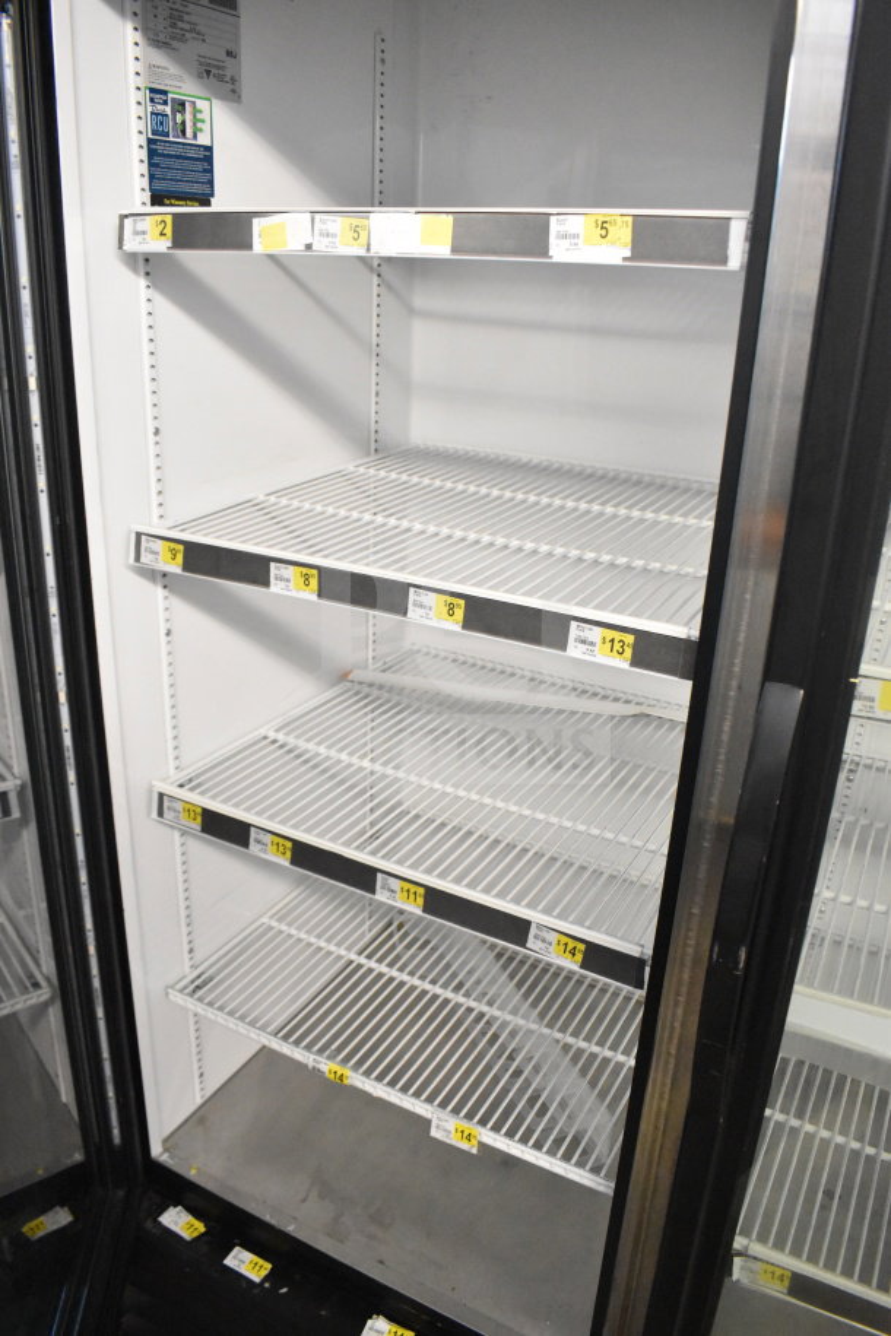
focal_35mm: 27
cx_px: 446
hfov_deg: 47.9
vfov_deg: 67.4
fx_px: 1002
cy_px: 668
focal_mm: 18
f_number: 5.6
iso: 6400
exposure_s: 1/125
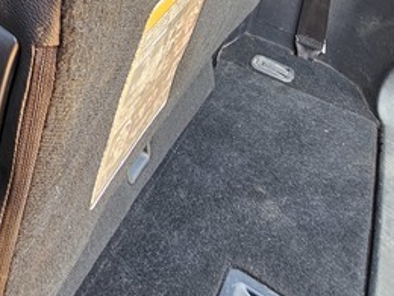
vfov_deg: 28.1
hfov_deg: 37.7
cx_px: -55
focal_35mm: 40
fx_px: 455
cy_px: -111
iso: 64
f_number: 2.2
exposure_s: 1/50
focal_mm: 2.2
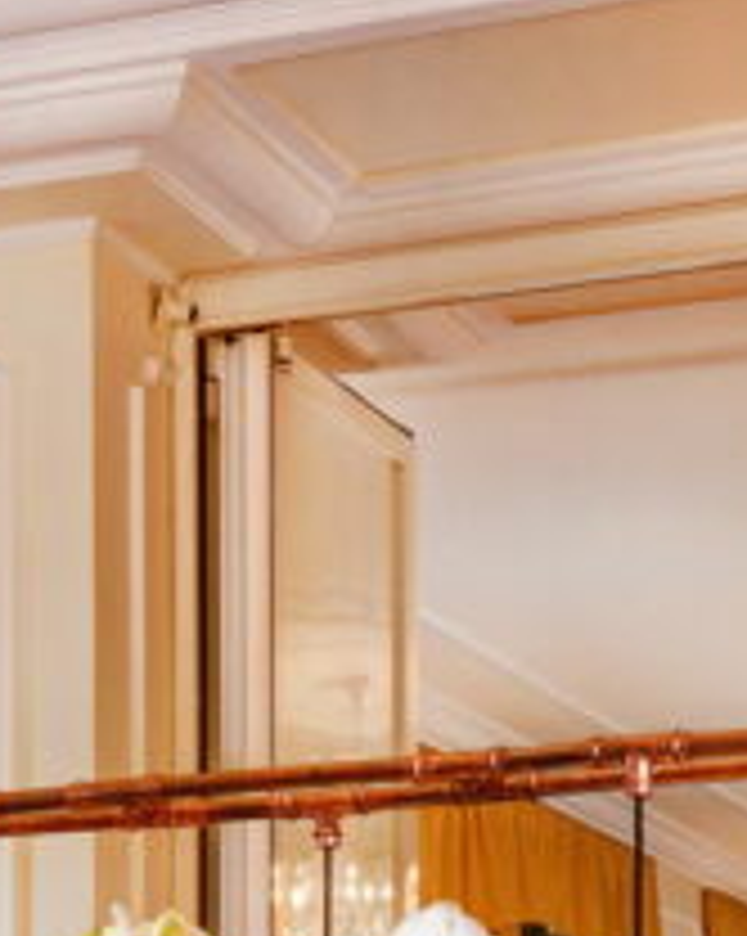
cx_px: 585
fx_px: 3072
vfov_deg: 15.8
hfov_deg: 13.8
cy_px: 1456
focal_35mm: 111
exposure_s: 1/60
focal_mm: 24
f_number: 11
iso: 1250
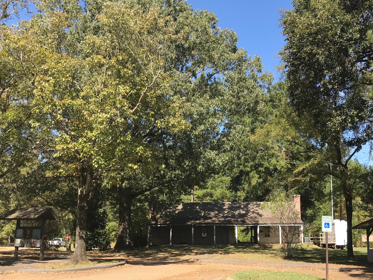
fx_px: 420
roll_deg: +0.4
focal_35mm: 39
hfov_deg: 47.6
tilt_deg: +10.3
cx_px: 222
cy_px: 166
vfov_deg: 36.7
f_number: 1.8
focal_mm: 3.99
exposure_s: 1/997
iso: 20
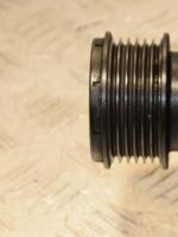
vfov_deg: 6.5
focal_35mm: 303
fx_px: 2077
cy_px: 153
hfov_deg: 4.9
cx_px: 300
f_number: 5.3
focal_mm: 70
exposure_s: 1/160
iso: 800
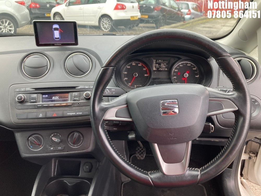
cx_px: 130
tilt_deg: -23.5
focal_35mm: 28
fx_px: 211
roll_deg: +3.9
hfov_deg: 63.4
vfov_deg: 49.7
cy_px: 98
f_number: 1.8
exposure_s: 1/86
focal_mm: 3.99
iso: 80
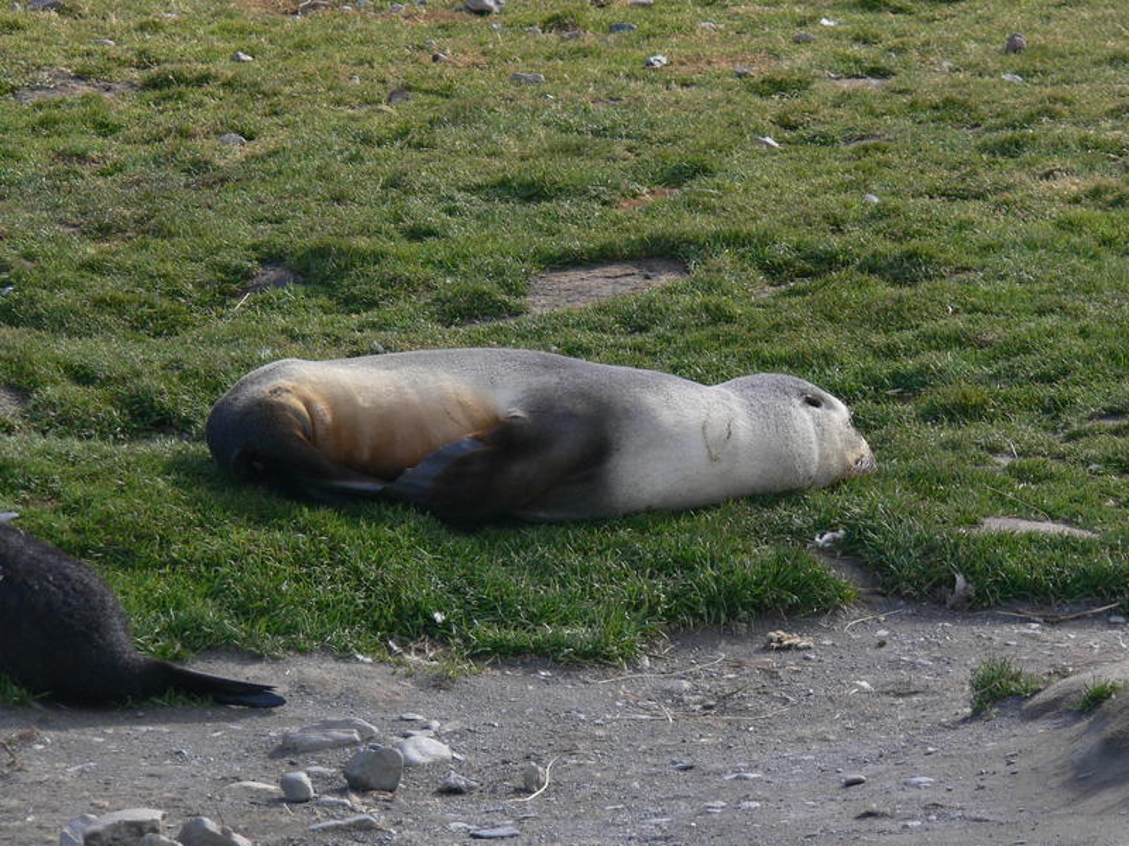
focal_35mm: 354
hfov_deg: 5.6
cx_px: 564
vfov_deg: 4.2
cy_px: 423
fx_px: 11546
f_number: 5.6
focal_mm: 58.7
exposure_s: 1/125
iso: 80
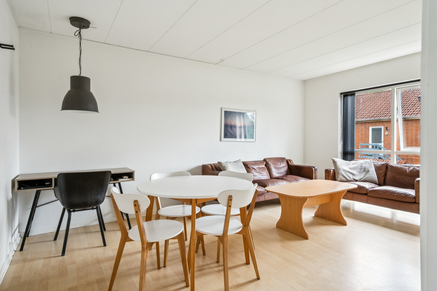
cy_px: 146
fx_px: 243
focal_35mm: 20
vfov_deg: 61.9
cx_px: 218
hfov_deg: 84.0
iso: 640
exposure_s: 1/80
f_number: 9
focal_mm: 20
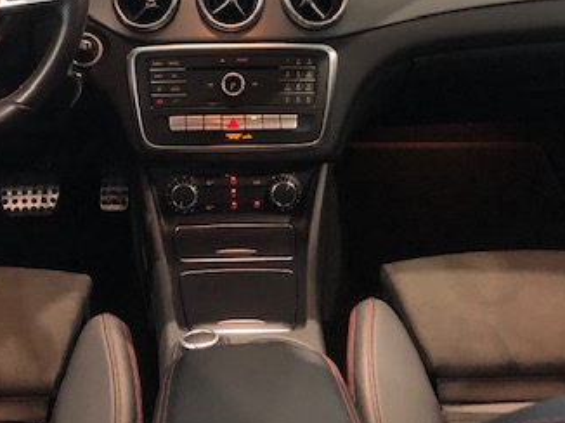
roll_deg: +0.1
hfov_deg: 34.8
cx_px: 211
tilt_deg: -16.4
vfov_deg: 25.4
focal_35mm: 55
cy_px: 17
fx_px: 897
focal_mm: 3.99
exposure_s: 1/14
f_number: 1.8
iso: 100
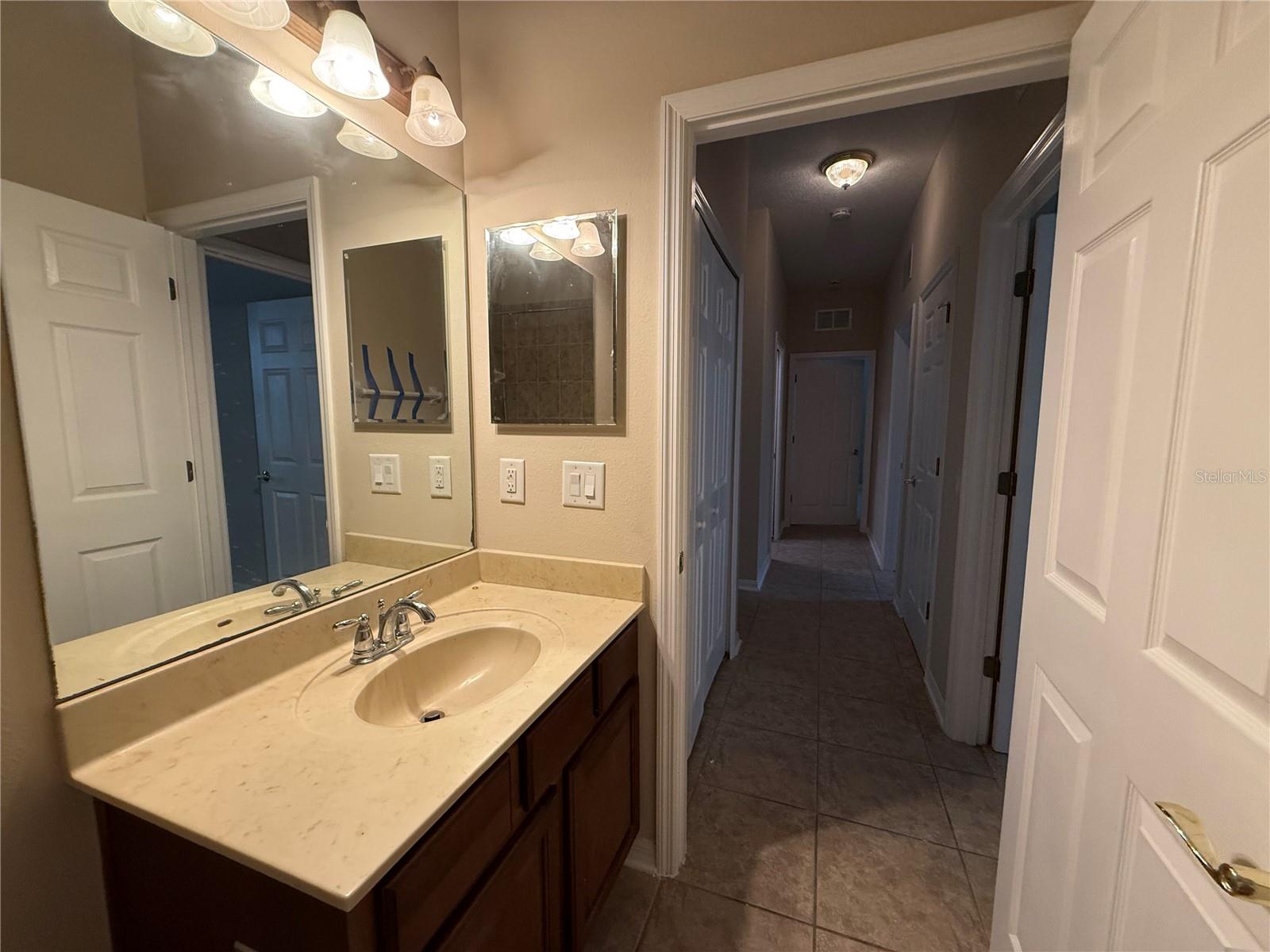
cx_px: 635
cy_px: 476
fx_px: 514
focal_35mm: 14
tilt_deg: -4.6
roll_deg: -0.2
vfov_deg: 85.7
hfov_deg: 102.1
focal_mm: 2.22
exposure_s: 1/120
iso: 250
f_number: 2.2
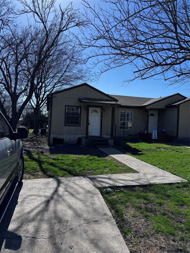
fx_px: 176
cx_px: 95
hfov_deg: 56.8
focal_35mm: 24
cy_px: 126
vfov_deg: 71.6
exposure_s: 1/4950
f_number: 1.78
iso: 80
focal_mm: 6.76
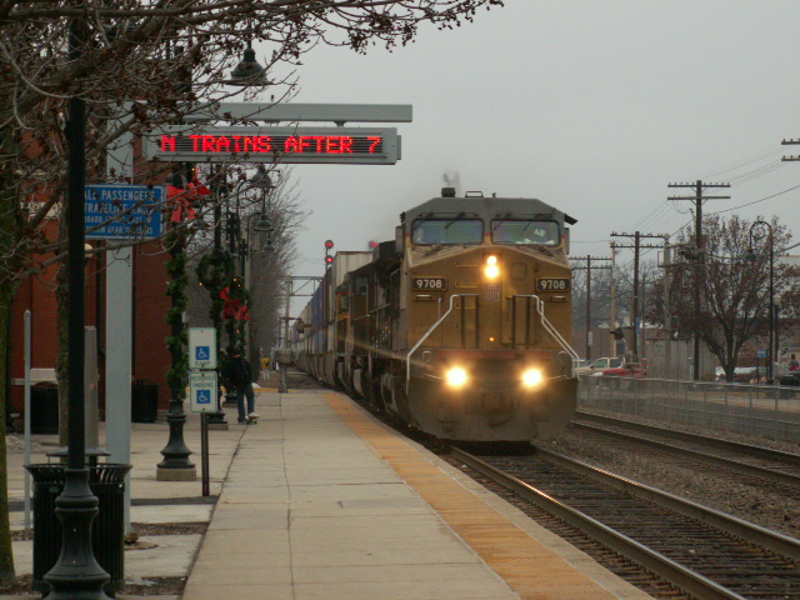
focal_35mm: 118
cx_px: 400
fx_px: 2727
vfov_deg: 12.6
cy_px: 300
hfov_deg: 16.7
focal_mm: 19.35
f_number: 4
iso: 125
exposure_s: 1/250
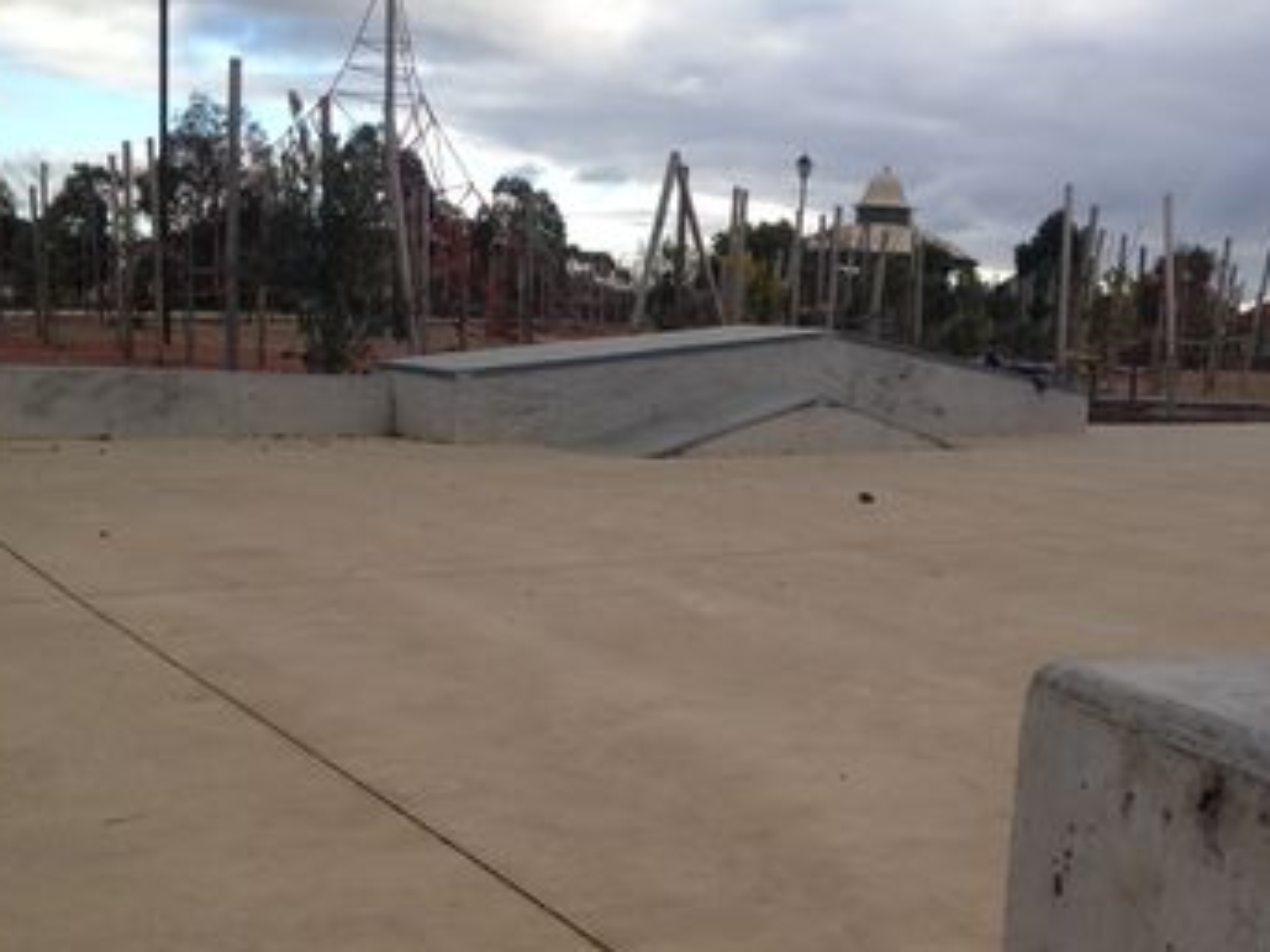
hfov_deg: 38.7
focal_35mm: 49
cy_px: 626
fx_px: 1797
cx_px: 781
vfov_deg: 29.5
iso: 50
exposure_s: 1/472
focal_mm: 4.28
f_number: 2.4
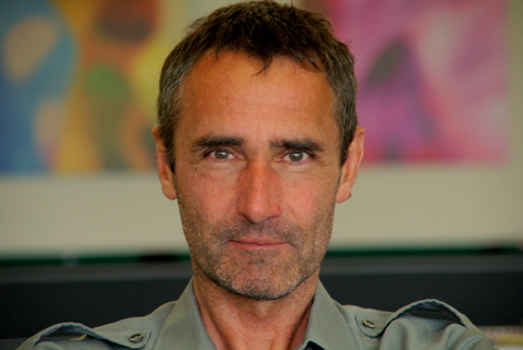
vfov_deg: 4.6
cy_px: 175
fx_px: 4362
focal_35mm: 300
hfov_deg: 6.9
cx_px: 262
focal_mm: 200
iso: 400
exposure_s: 1/45
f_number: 6.7
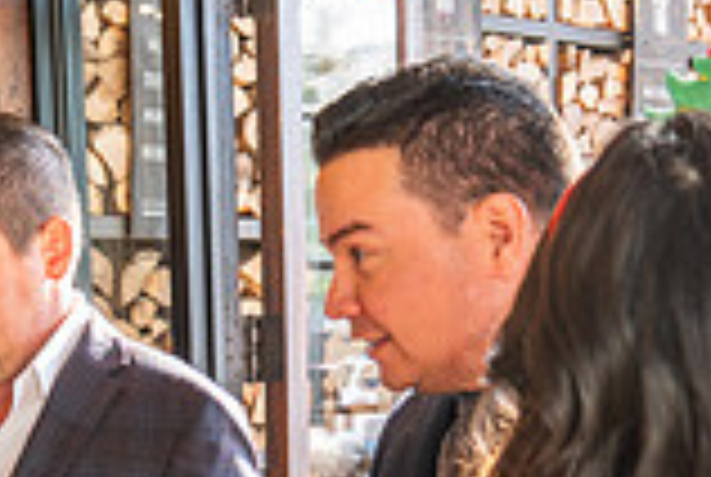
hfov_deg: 22.1
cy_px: 700
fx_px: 1741
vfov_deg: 14.6
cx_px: -32
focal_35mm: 88
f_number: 4.5
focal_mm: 24
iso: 500
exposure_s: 1/125
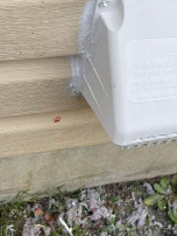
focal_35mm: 66
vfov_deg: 29.4
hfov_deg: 22.2
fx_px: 449
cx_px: 115
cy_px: 118
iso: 20
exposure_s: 1/695
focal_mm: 4
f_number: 1.8
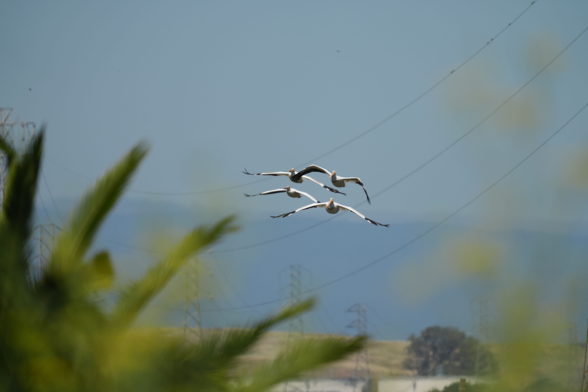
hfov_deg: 3.4
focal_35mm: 600
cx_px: 294
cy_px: 196
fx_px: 9799
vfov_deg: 2.3
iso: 250
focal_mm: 600
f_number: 5.6
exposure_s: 1/2000
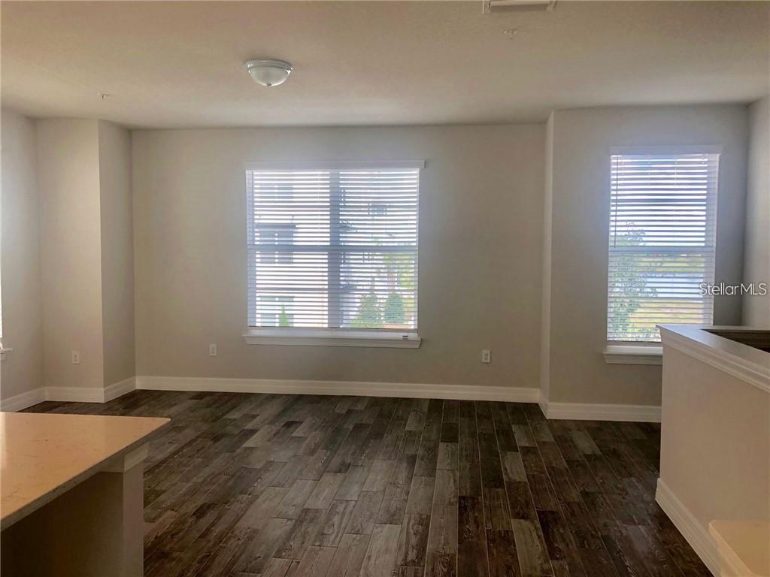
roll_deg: -1.4
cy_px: 288
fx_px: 623
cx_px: 385
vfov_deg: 49.7
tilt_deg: -5.6
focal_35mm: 28
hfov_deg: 63.4
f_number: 1.8
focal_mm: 3.99
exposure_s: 1/120
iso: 25
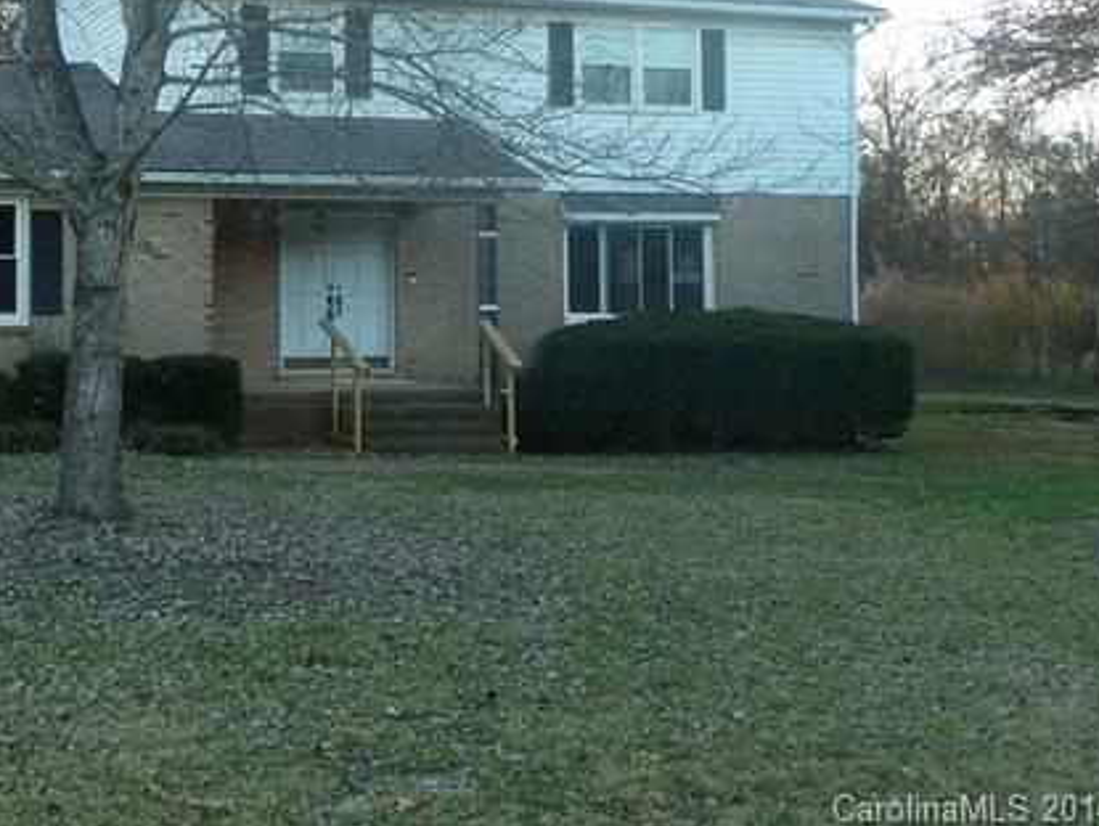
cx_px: 289
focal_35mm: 57
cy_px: 199
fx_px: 1811
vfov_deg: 25.4
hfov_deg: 33.2
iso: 100
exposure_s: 1/80
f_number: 3.6
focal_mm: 6.1
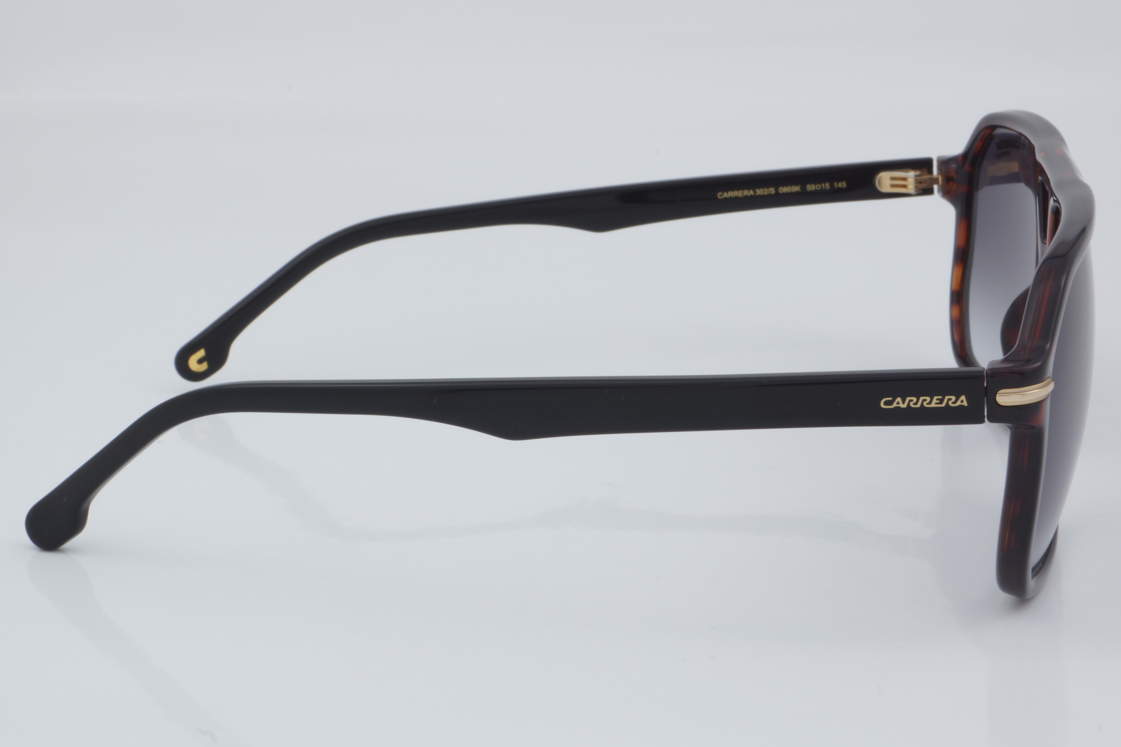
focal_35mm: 75
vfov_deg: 18.2
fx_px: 2335
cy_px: 374
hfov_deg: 27.0
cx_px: 560
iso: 100
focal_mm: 50
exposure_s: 1/4
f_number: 32
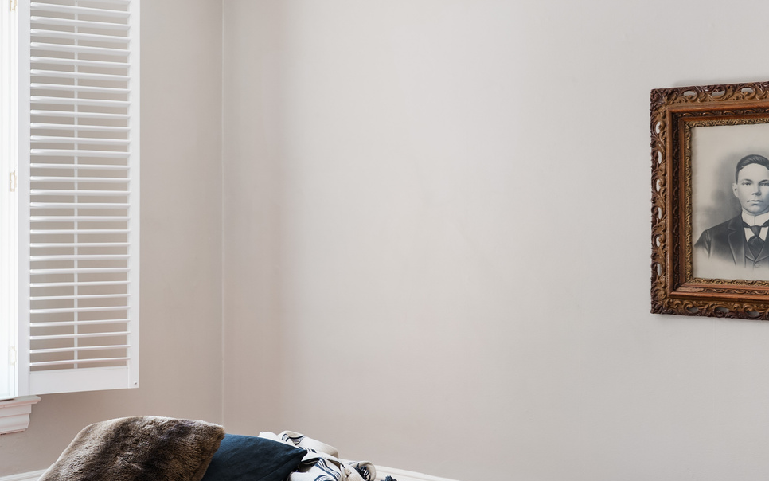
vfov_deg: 23.3
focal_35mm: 56
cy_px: 219
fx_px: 1164
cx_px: 197
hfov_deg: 35.8
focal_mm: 25.7
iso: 100
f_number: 3.2
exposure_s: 1/10
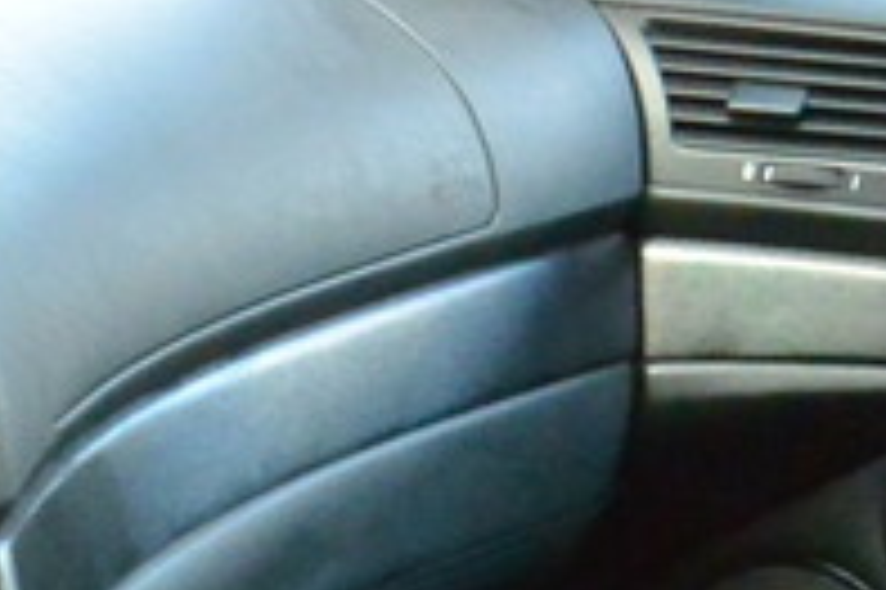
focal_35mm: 151
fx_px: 3713
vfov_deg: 8.5
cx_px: -769
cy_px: 1232
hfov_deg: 12.3
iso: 1600
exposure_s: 1/500
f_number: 3.5
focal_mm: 11
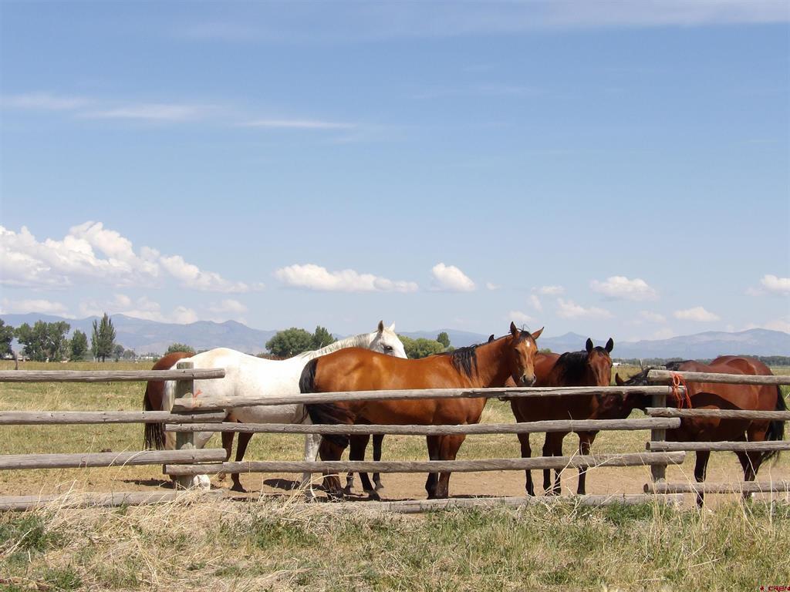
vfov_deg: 17.4
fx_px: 1940
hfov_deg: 23.0
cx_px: 395
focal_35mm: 85
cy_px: 296
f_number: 7.2
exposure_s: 1/275
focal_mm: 15.3
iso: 100
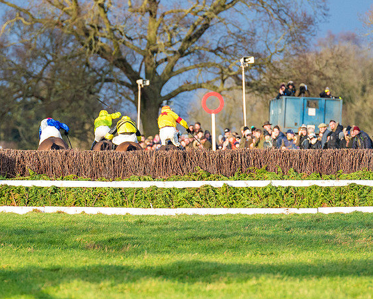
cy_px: 138
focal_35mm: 729
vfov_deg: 2.1
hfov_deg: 2.7
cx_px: 168
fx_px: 8048
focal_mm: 300
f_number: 4
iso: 1000
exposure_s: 1/1250
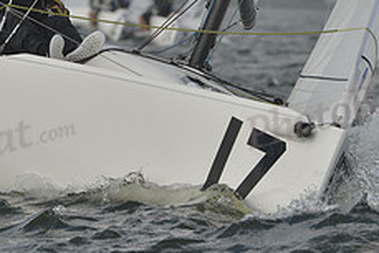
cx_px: 162
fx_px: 8280
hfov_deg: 2.6
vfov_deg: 1.8
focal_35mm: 786
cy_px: 44
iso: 400
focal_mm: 310
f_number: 8
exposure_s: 1/1600
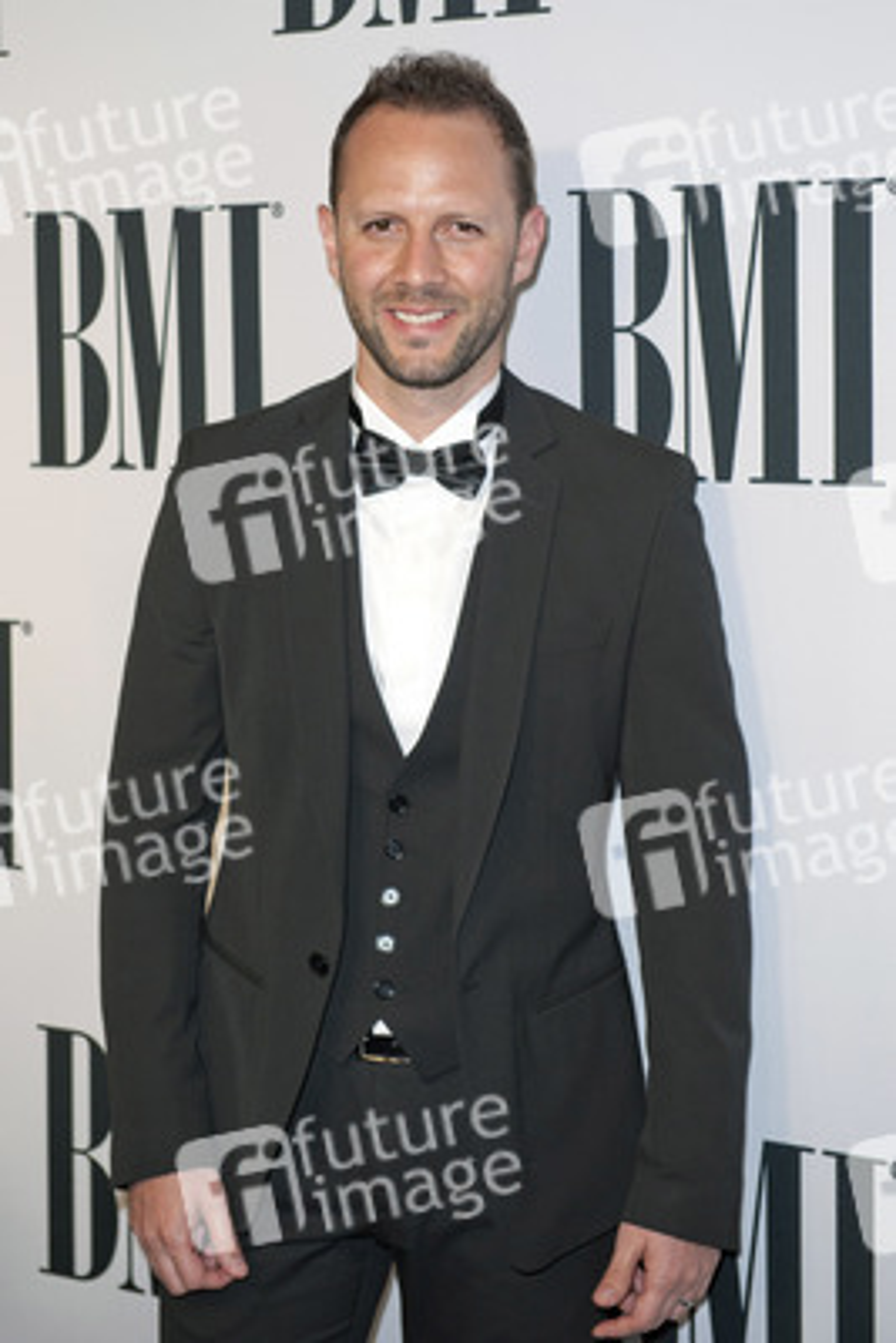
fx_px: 2611
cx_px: 448
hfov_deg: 19.5
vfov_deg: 28.8
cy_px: 672
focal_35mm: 70
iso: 500
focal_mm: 70
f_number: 4.5
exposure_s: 1/400
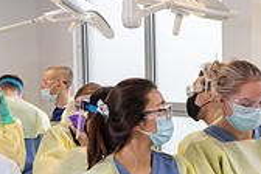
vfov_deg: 8.8
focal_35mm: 155
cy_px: 179
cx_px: 238
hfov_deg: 13.1
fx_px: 1124
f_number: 4
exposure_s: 1/200
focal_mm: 45
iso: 500
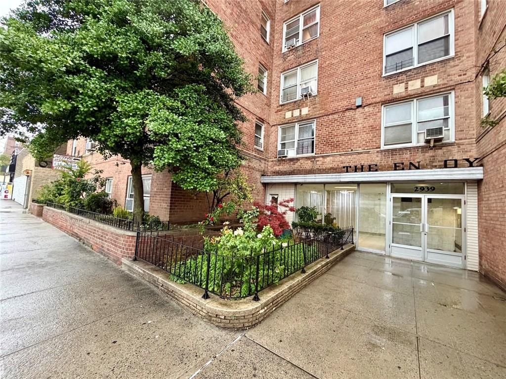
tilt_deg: +3.2
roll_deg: -3.7
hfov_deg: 102.1
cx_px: 253
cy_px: 190
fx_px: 205
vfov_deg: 85.6
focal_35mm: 14
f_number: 2.2
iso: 400
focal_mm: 2.22
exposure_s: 1/60
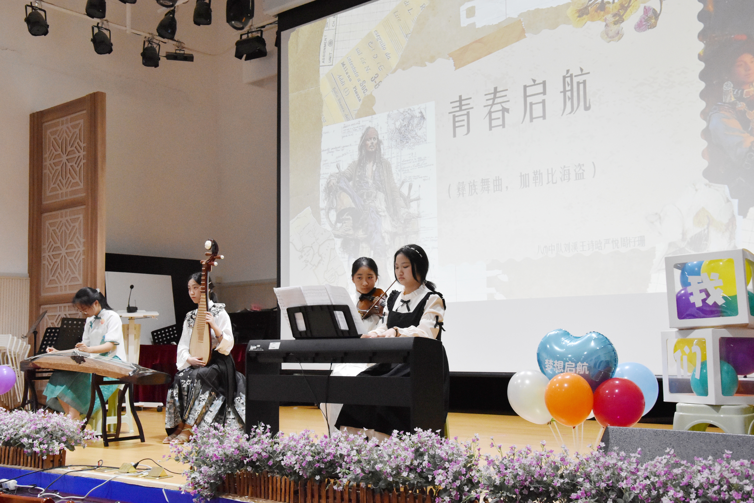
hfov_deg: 43.6
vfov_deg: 29.9
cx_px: 377
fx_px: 942
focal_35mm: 45
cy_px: 252
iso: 3200
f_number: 7.1
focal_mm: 30
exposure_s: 1/160
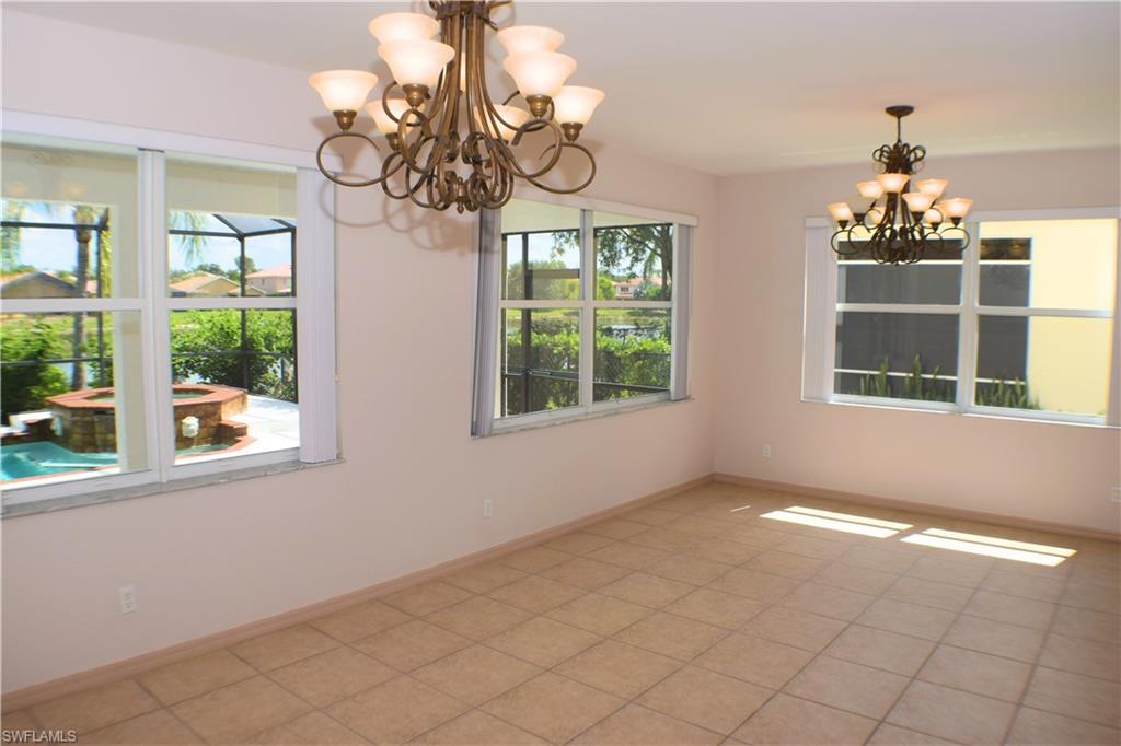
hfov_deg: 57.2
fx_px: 1027
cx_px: 560
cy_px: 373
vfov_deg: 39.9
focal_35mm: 33
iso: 100
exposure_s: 1/200
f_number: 7.1
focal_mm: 22
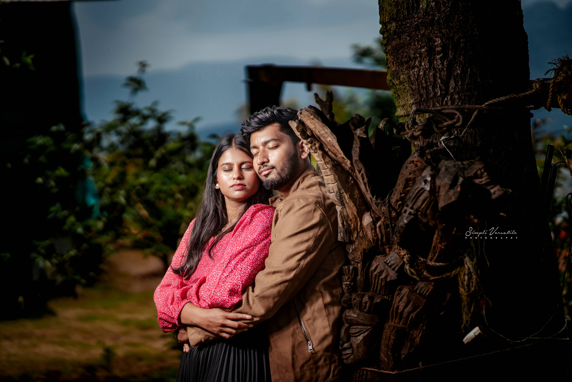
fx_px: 1350
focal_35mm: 85
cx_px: 286
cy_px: 191
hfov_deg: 23.9
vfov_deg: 16.1
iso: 100
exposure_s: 1/8000
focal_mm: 85
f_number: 1.4
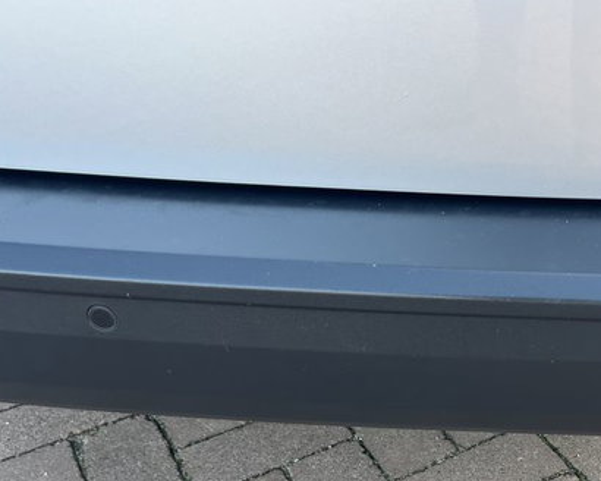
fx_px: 836
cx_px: 522
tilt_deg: -33.0
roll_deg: -2.0
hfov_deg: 37.4
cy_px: 336
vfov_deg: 31.7
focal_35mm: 47
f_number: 1.6
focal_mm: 5.1
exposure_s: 1/121
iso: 40
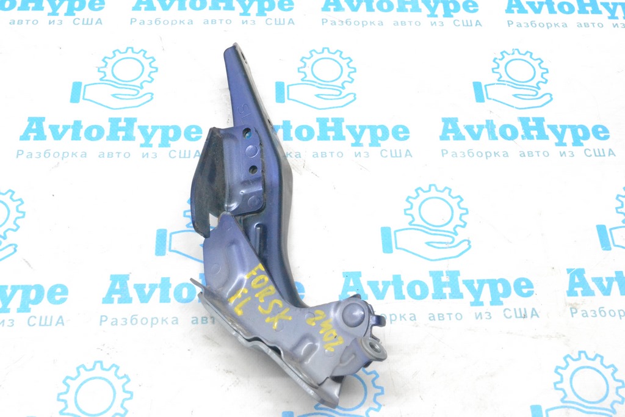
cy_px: 208
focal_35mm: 48
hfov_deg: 41.1
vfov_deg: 28.1
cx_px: 312
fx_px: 833
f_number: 9
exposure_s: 1/160
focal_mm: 32
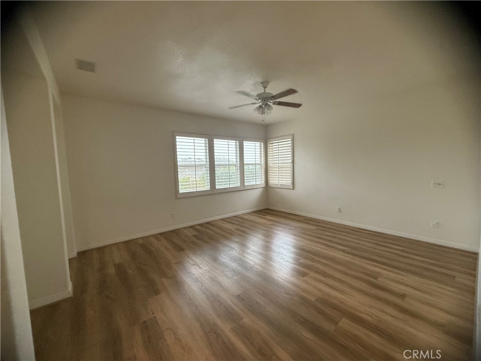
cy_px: 180
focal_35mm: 14
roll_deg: +1.8
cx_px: 240
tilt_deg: -4.2
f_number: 2.2
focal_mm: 2.22
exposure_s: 1/120
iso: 500
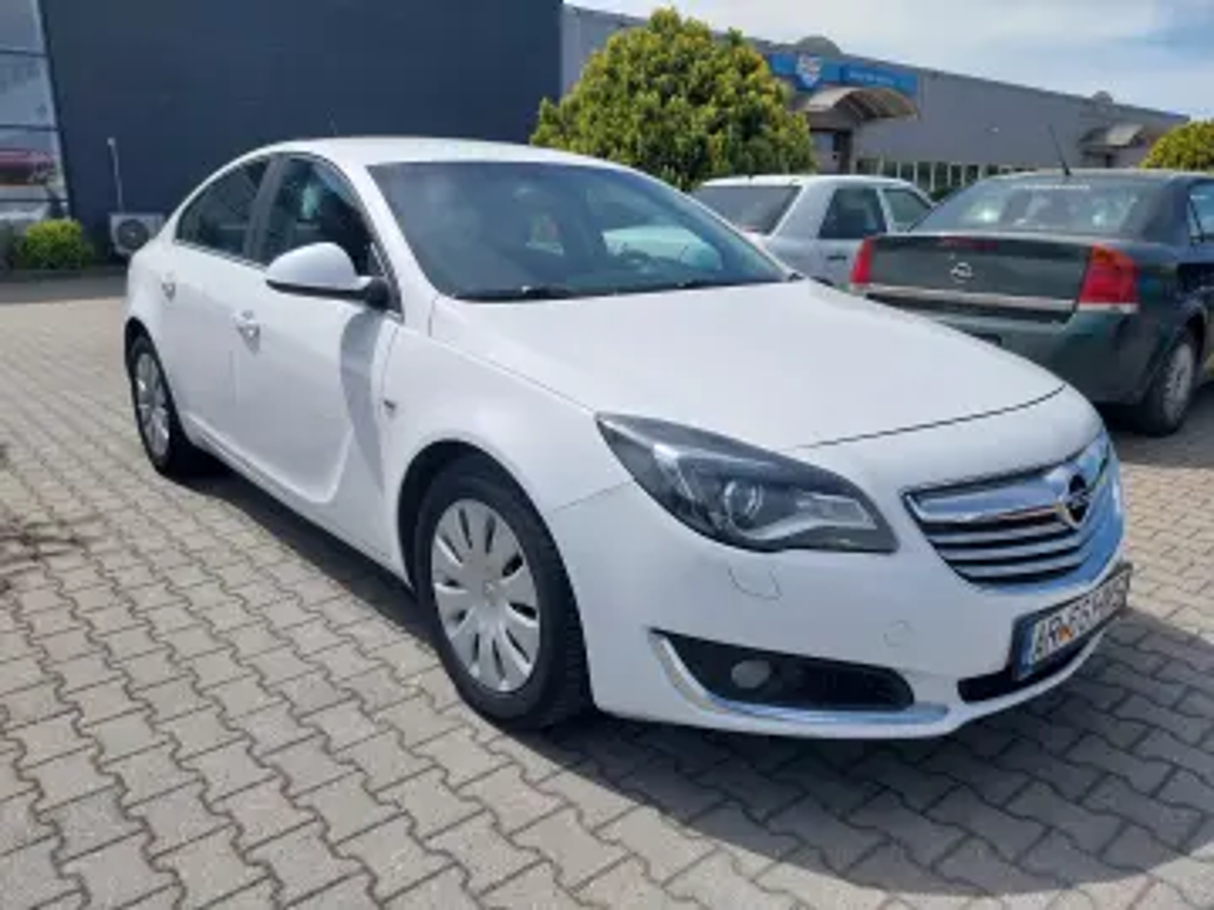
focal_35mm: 26
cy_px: 455
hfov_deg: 67.3
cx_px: 607
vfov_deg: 53.1
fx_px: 912
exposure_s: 1/1150
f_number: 1.8
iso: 25
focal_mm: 4
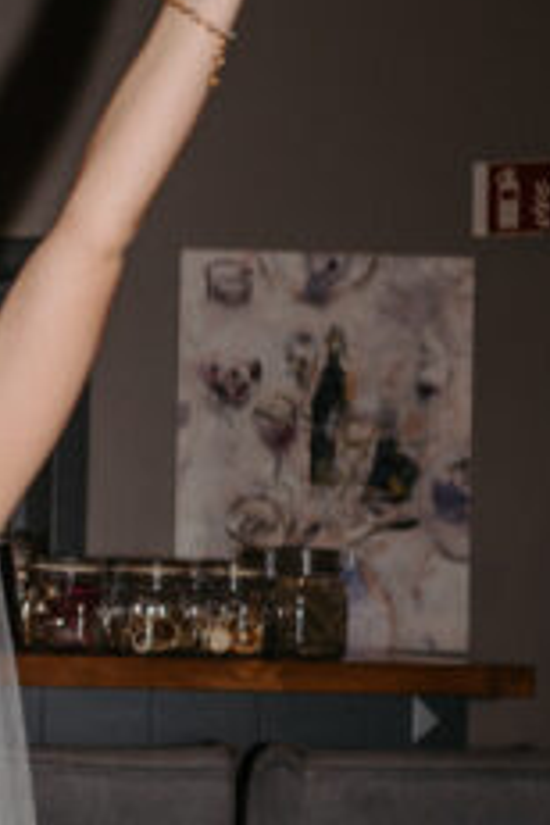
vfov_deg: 13.2
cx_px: -588
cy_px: 486
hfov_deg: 8.4
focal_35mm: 155
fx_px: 3552
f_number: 2.8
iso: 250
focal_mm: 35
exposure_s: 1/200
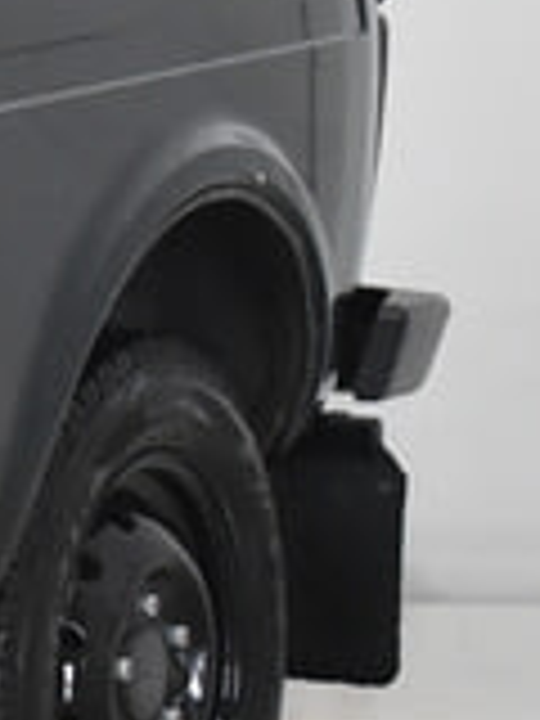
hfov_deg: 3.8
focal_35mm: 374
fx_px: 7779
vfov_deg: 5.3
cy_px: 459
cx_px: -1341
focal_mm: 46
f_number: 5.3
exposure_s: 1/80
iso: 1800
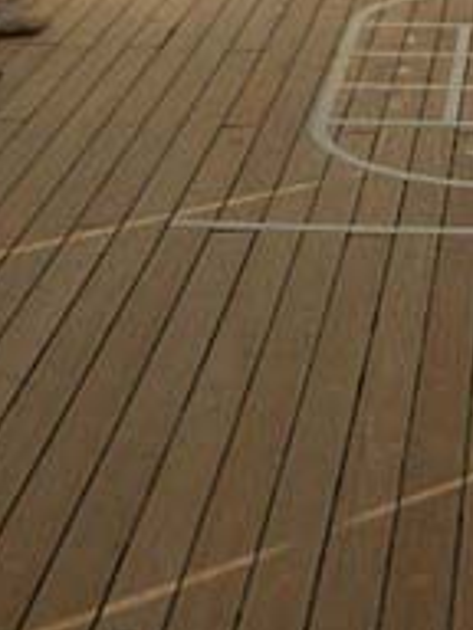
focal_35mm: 115
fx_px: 2095
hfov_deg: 12.6
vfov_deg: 16.7
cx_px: 535
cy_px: -26
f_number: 3.1
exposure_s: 1/500
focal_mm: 8.2
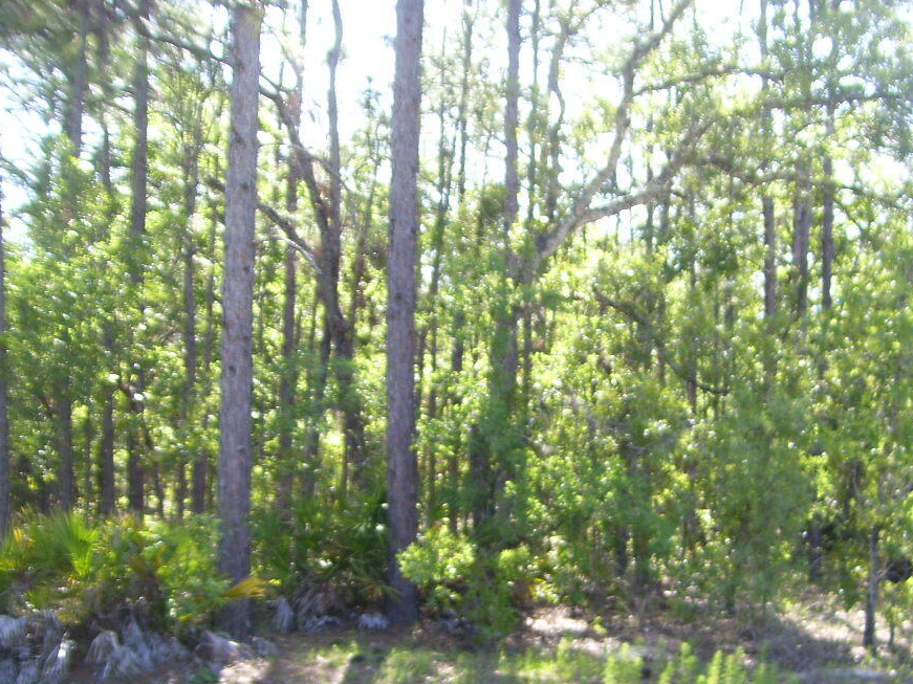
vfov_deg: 28.5
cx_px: 439
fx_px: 1345
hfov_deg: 37.5
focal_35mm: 51
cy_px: 403
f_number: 2.7
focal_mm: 6
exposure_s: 1/125
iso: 80
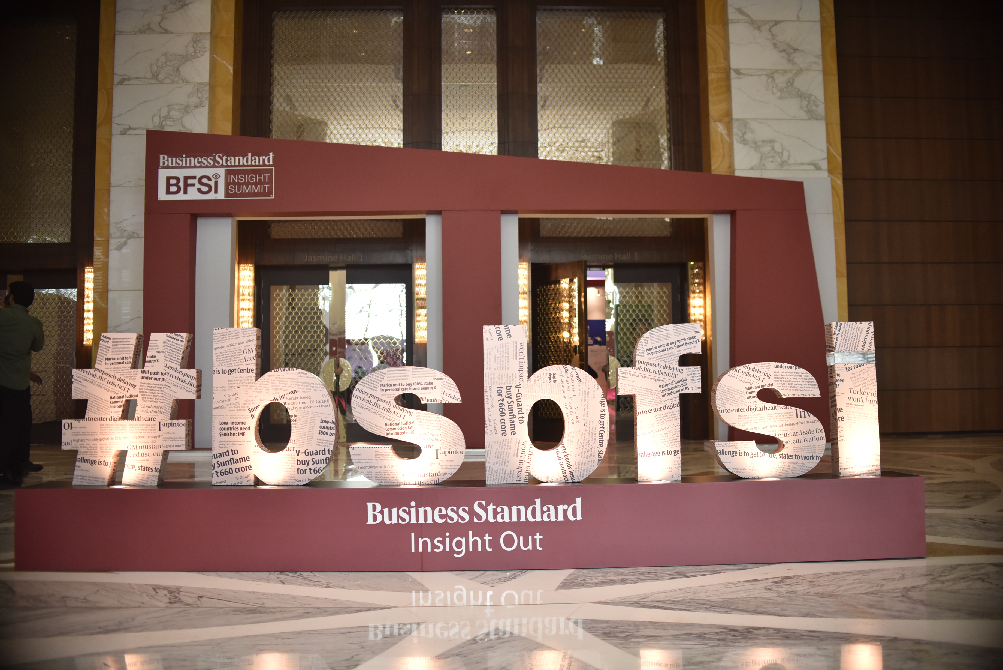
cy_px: 335
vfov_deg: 37.9
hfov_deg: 54.4
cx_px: 502
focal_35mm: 35
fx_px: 975
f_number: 2.5
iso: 1000
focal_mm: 35
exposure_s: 1/250
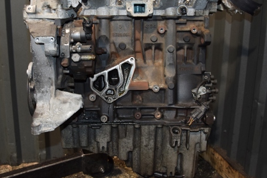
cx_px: 123
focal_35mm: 39
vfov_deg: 33.8
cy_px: 58
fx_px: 289
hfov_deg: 49.5
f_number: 5
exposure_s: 1/60
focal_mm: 18
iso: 800
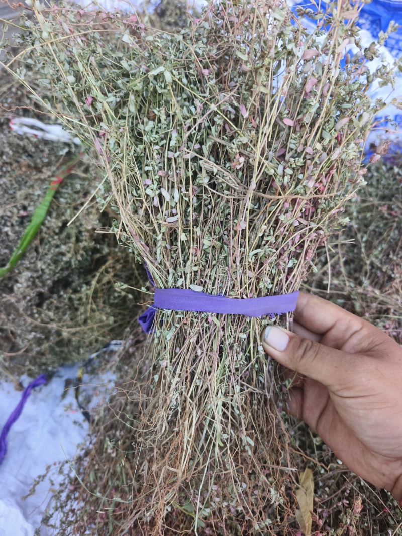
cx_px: 201
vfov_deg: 73.9
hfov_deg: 58.9
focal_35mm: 23
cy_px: 268
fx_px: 356
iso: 72
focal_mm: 5.5
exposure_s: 1/129
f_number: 1.75
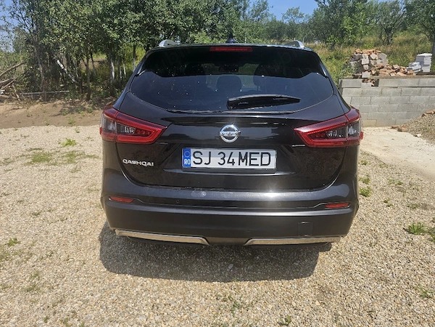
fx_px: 289
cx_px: 218
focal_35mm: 23
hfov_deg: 73.9
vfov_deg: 58.9
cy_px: 164
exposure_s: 1/769
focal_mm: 6.3
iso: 10
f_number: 1.7
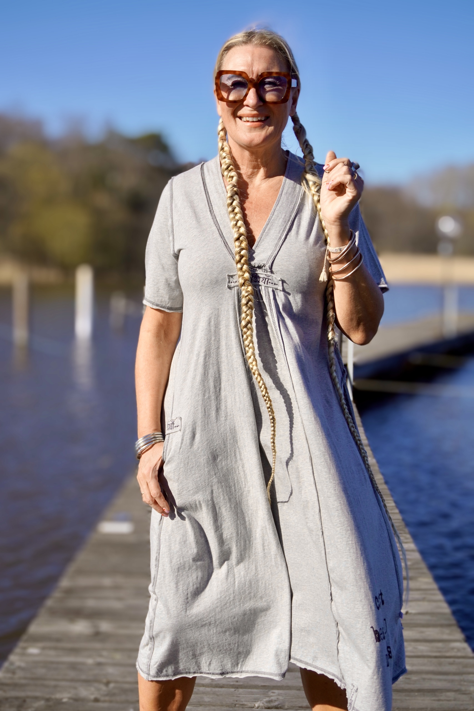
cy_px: 356
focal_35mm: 45
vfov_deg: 43.6
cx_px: 237
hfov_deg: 29.9
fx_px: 889
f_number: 5
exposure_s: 1/1000
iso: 100
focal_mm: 30
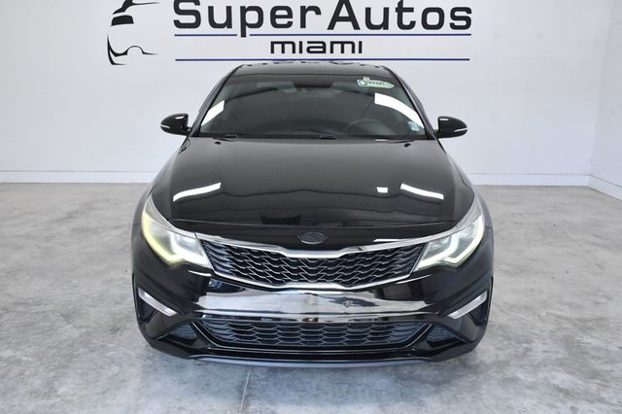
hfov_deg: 55.8
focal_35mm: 34
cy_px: 207
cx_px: 311
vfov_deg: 38.8
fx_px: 587
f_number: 10
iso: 2500
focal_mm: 23
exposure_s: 1/400
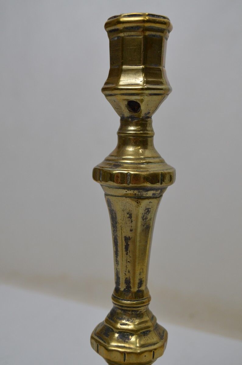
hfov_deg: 29.7
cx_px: 121
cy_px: 182
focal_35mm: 45
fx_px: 456
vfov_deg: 43.7
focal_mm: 30
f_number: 5.6
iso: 400
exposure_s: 1/125
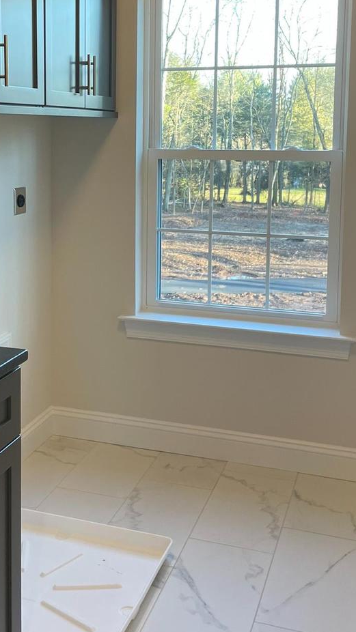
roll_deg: +0.8
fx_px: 789
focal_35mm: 47
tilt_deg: -7.8
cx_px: 100
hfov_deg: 25.2
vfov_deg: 43.1
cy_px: 205
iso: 64
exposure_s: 1/60
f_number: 1.6
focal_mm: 4.2
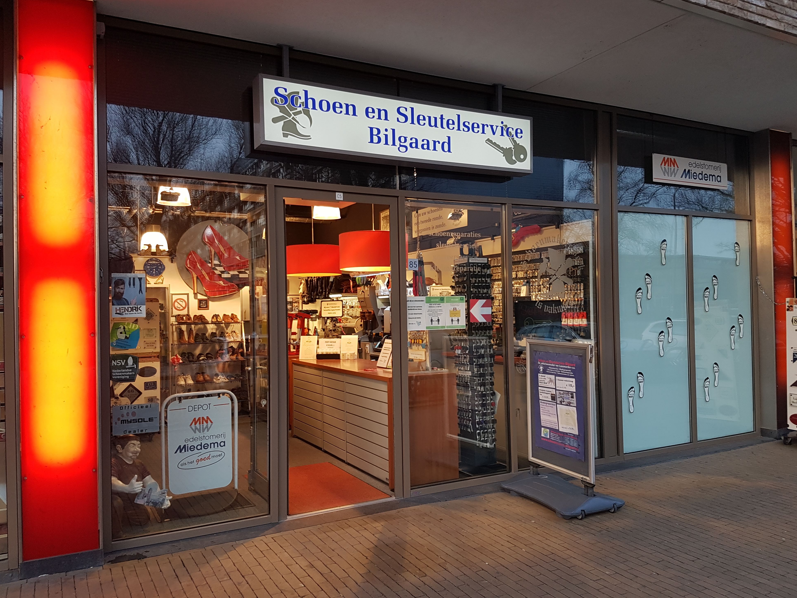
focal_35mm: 27
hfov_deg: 65.3
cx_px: 408
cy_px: 297
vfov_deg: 51.4
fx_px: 622
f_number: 1.7
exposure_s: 1/50
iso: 50
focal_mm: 4.2
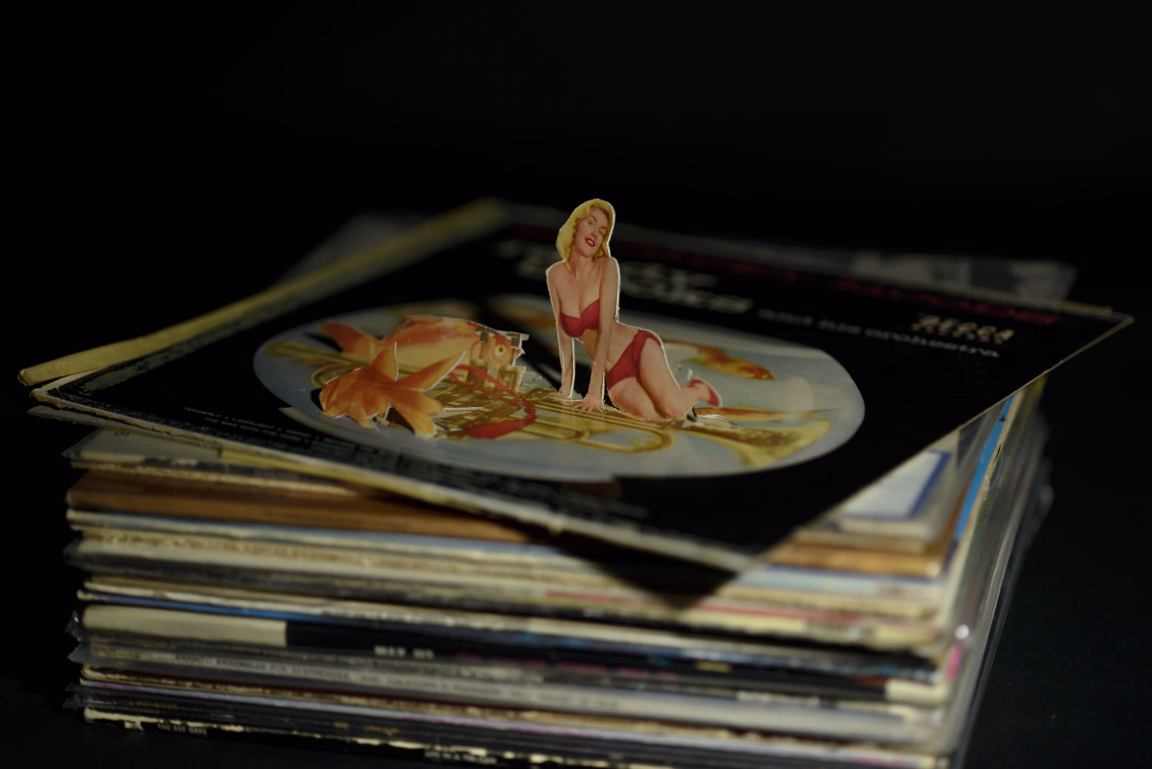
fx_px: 3361
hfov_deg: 19.4
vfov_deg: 13.1
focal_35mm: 105
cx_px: 576
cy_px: 384
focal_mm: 105
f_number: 2.4
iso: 200
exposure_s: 1/125
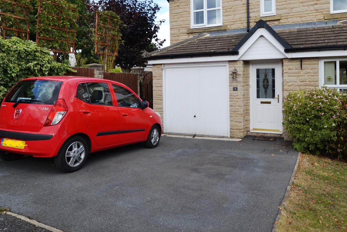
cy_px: 82
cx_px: 201
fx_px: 254
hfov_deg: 68.2
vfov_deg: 48.3
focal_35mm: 26
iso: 100
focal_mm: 11.5
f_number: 6.3
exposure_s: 1/160
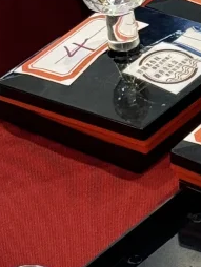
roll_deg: +2.2
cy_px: 110
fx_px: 2102
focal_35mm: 272
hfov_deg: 5.4
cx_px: 388
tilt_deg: -34.3
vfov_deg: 7.3
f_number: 1.78
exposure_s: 1/50
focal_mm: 6.76
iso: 100
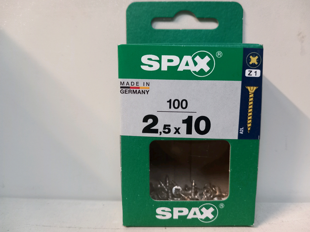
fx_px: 242
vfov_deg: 51.4
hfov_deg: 65.3
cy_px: 116
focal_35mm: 27
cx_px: 155
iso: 500
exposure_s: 1/20
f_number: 1.8
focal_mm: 4
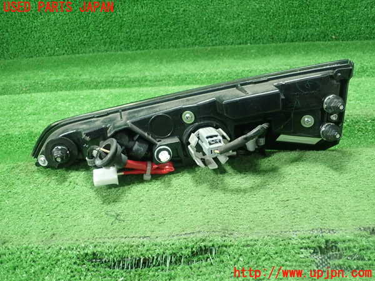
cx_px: 188
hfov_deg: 60.0
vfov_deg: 46.8
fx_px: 325
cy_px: 140
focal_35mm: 30
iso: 800
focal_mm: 5.5
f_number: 2.3
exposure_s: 1/125
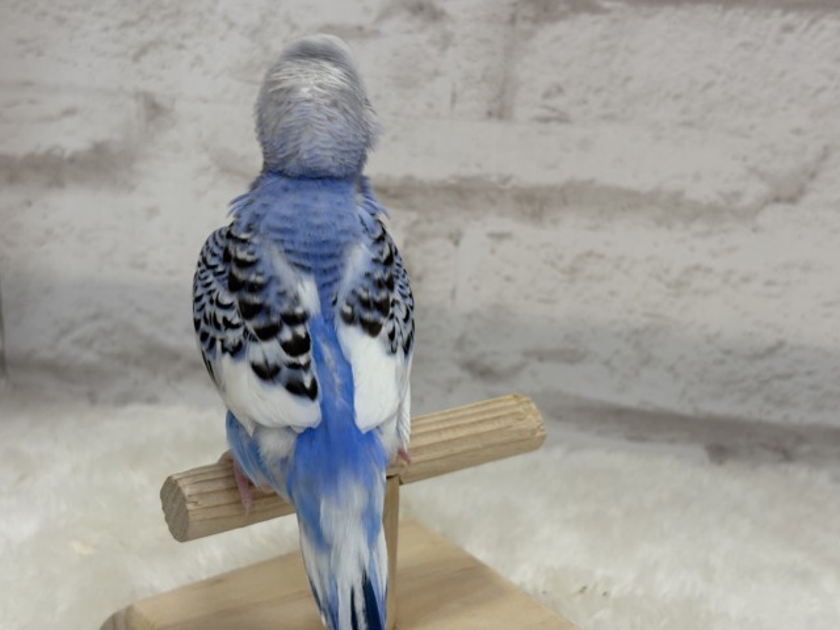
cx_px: 420
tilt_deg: -18.3
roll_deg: -1.1
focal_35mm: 52
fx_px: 1262
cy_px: 315
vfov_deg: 28.0
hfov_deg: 36.8
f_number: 1.6
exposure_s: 1/100
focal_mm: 5.96
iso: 64
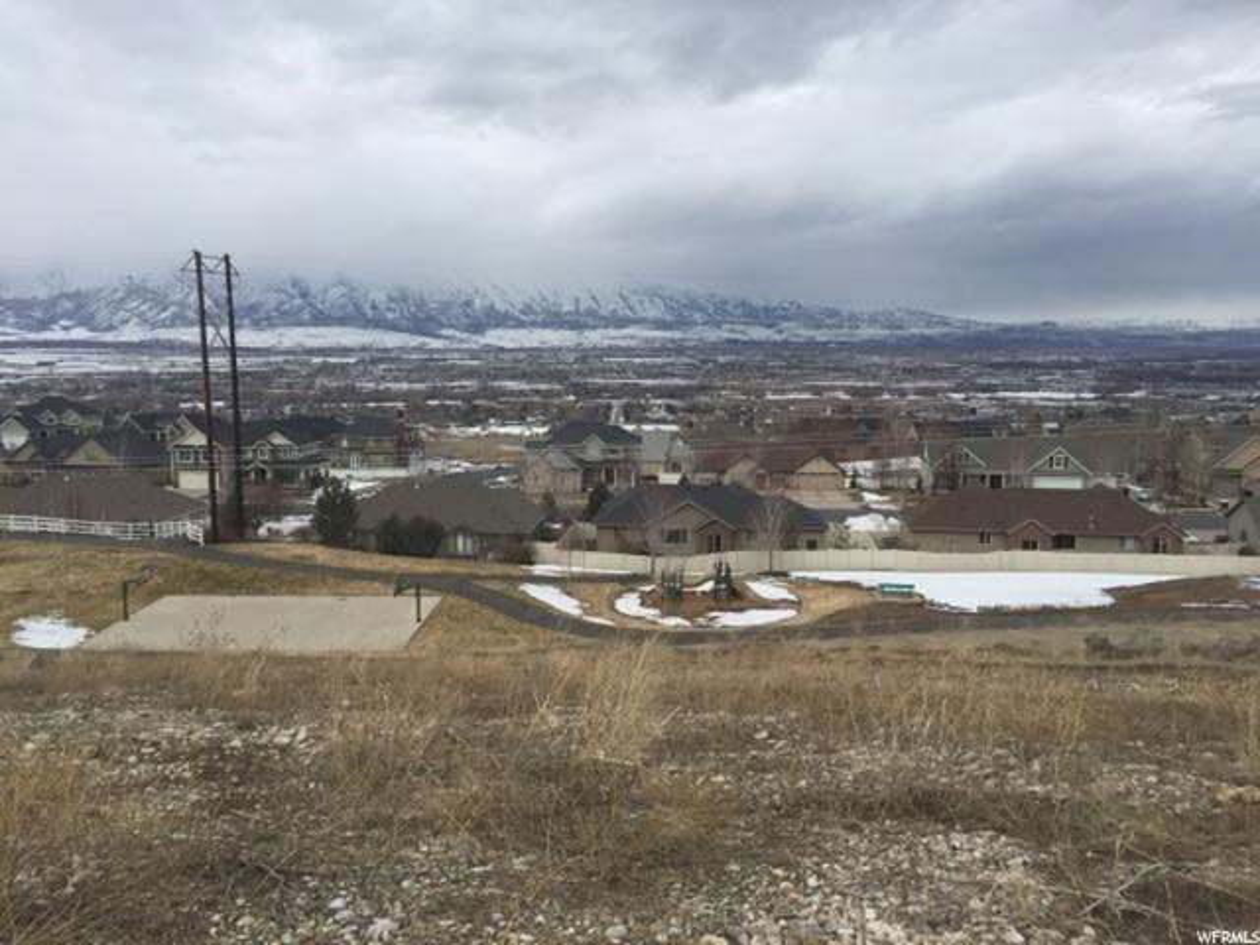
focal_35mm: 29
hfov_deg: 61.7
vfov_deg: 48.2
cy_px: 472
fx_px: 1056
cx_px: 630
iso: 32
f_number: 2.2
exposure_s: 1/1883
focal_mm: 4.15
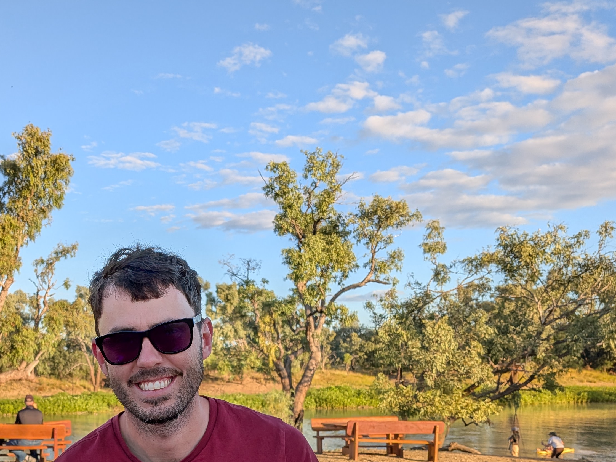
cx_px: 174
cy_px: 380
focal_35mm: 43
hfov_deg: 42.8
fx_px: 765
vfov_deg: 32.5
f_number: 1.7
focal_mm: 4.53
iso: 29
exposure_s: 1/669
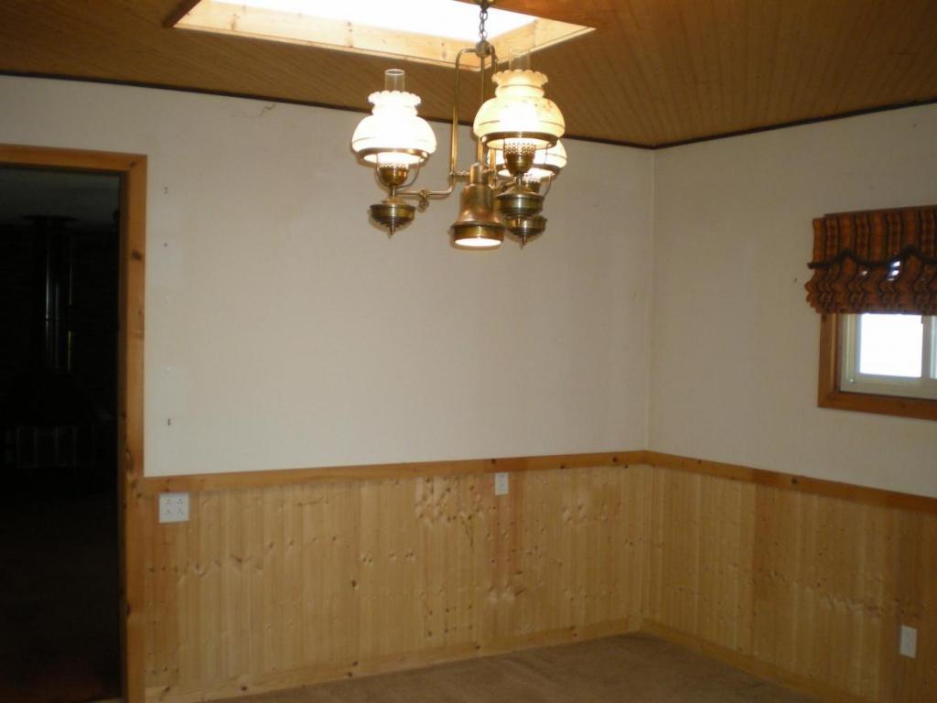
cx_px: 468
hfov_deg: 49.0
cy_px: 352
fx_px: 1029
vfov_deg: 37.7
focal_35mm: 38
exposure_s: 1/30
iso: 145
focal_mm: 6.3
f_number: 3.1
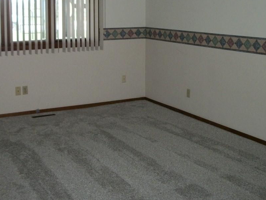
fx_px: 392
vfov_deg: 28.3
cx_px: 109
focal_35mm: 51
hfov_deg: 37.4
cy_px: 60
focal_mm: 5.7
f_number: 2.9
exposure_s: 1/30
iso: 160
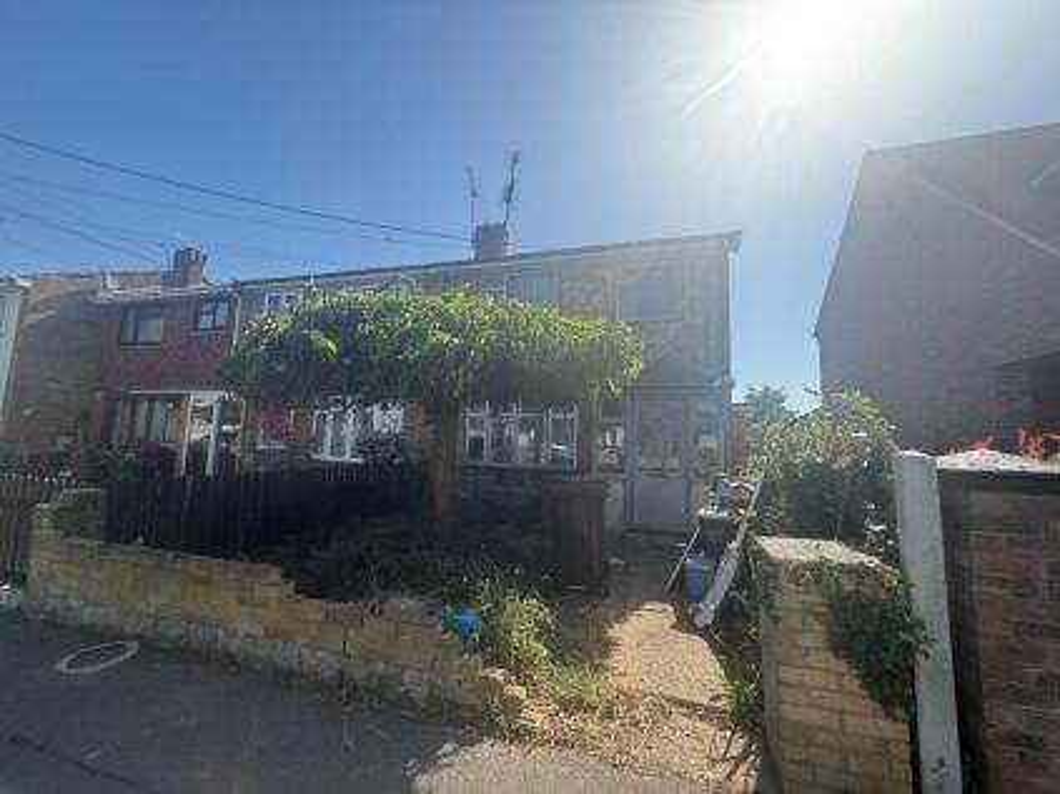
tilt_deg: +6.2
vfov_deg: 85.6
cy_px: 397
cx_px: 530
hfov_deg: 102.1
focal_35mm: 14
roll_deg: -2.4
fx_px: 429
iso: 64
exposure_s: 1/1339
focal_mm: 2.22
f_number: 2.2
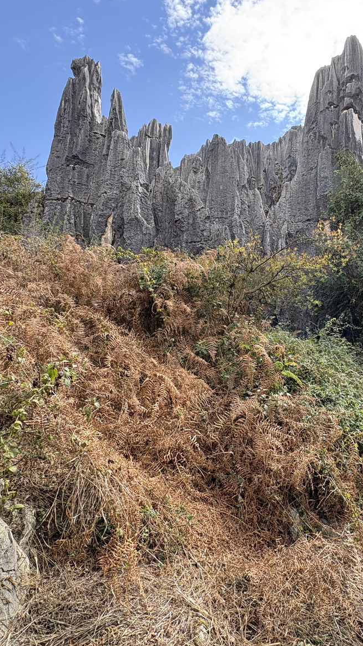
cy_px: 322
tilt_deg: +6.8
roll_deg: +0.8
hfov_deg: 51.8
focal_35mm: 21
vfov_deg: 83.8
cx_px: 261
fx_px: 359
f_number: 2.2
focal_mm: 2.22
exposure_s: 1/129
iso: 40
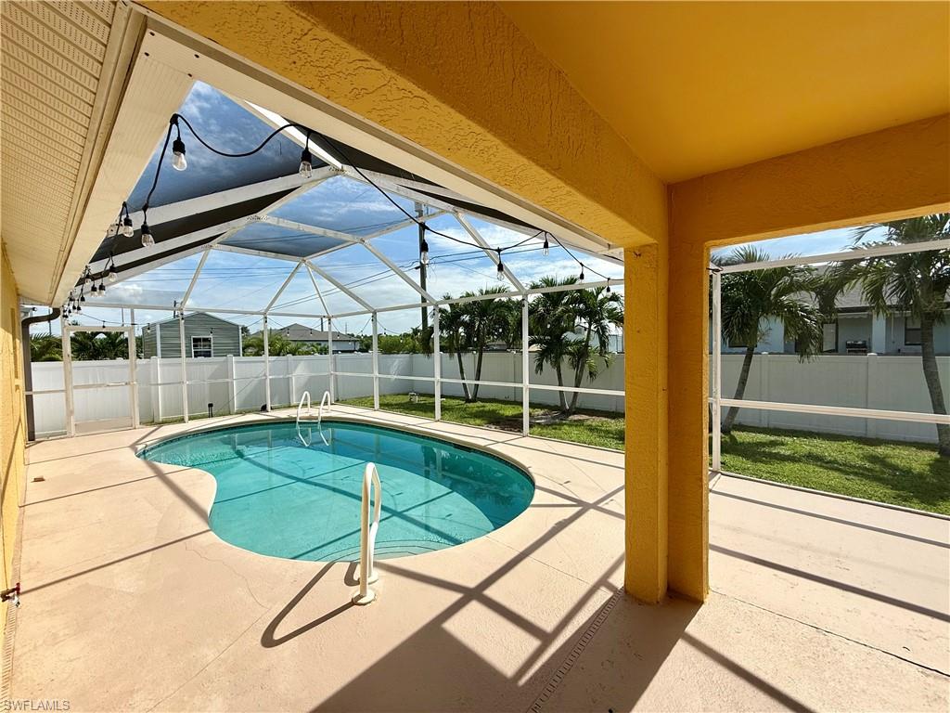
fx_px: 384
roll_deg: +0.9
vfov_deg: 85.7
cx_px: 475
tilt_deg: -1.0
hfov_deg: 102.1
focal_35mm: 14
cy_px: 356
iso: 50
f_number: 2.2
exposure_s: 1/1795
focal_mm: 2.22
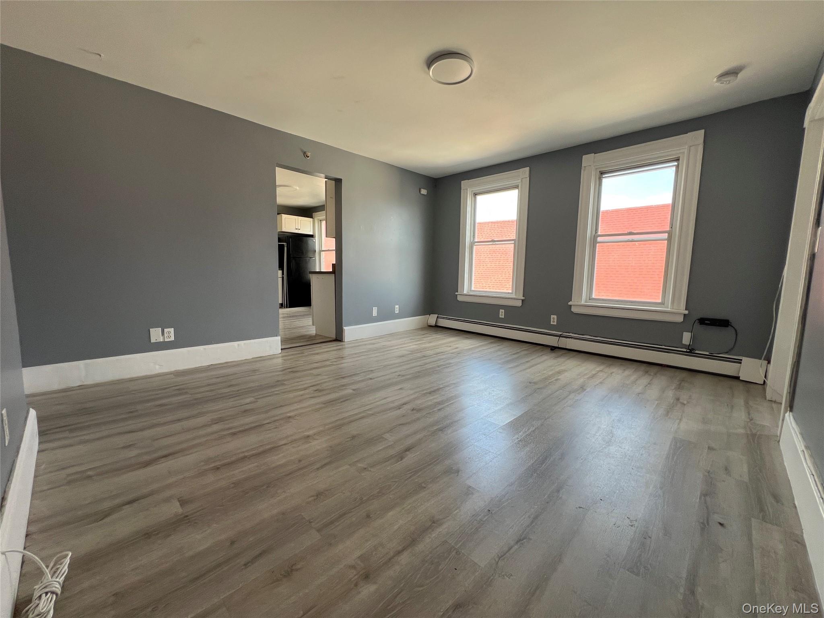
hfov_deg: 106.2
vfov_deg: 89.9
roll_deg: -1.2
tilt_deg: -6.7
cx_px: 412
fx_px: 309
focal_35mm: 13
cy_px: 309
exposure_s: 1/99
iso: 64
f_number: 1.8
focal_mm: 1.57
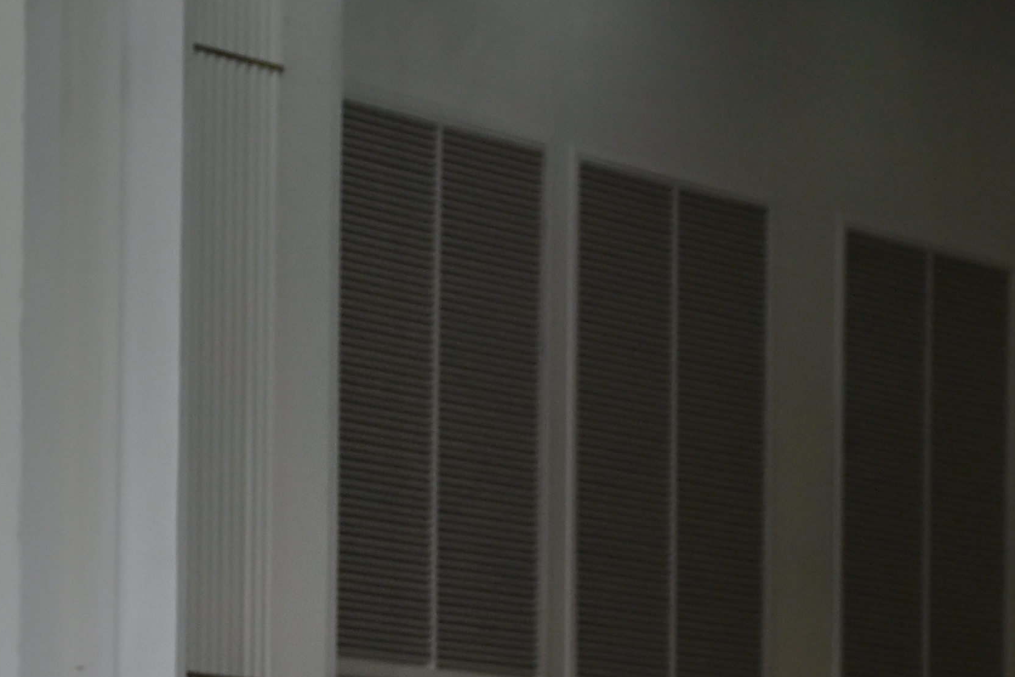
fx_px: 6823
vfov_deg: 5.6
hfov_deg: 8.5
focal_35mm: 242
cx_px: 700
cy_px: 1050
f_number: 4
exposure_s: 1/160
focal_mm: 67
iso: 640
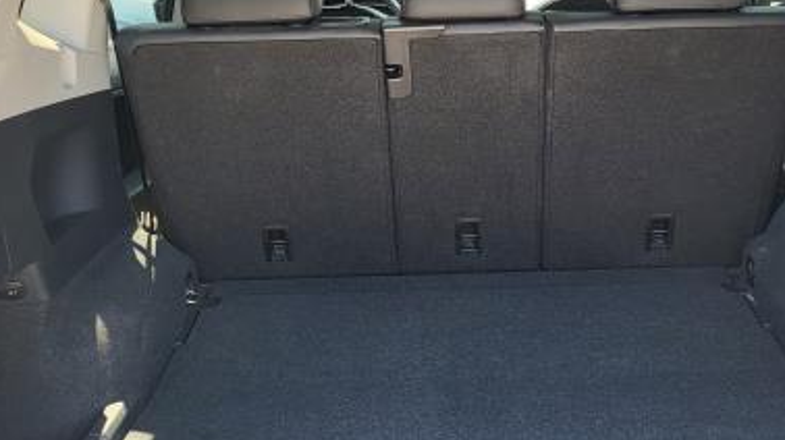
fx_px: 998
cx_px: 455
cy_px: 262
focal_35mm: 48
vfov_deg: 24.8
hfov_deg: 42.8
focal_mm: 5.4
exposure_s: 1/180
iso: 40
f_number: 1.8
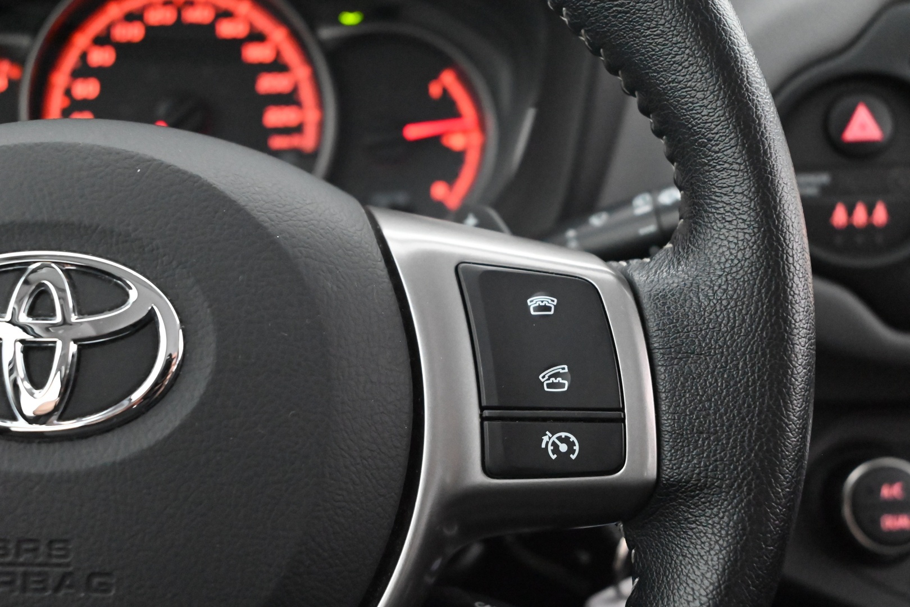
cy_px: 304
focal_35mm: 50
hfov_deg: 39.6
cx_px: 455
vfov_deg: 27.0
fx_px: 1264
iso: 16000
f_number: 6.3
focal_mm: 50
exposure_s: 1/60
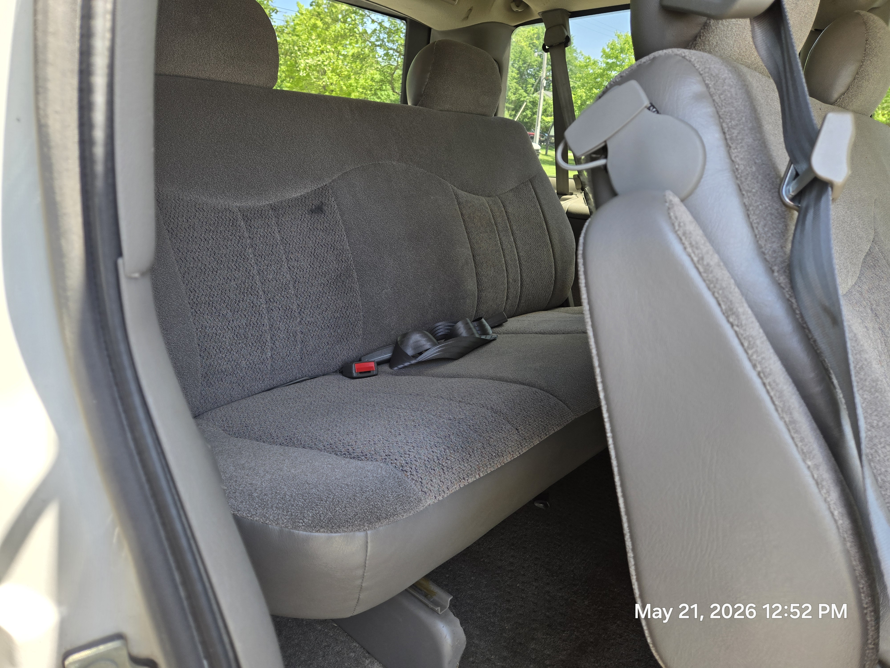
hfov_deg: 73.9
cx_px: 445
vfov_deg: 58.9
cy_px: 334
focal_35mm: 23
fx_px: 591
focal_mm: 5.4
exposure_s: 1/180
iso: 50
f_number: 1.8
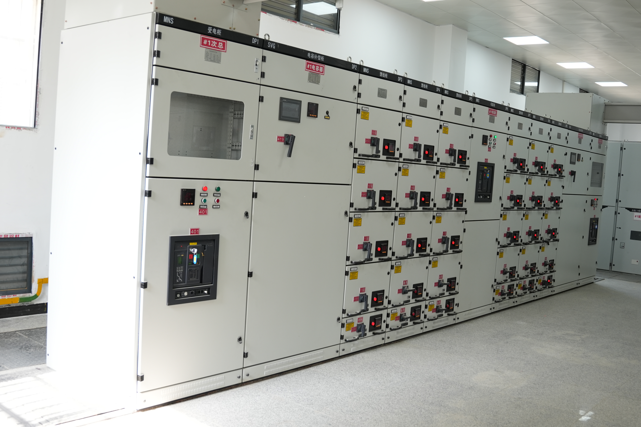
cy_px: 214
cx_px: 320
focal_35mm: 36
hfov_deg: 53.1
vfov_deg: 36.9
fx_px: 641
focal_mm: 24
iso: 400
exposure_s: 1/125
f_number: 2.8
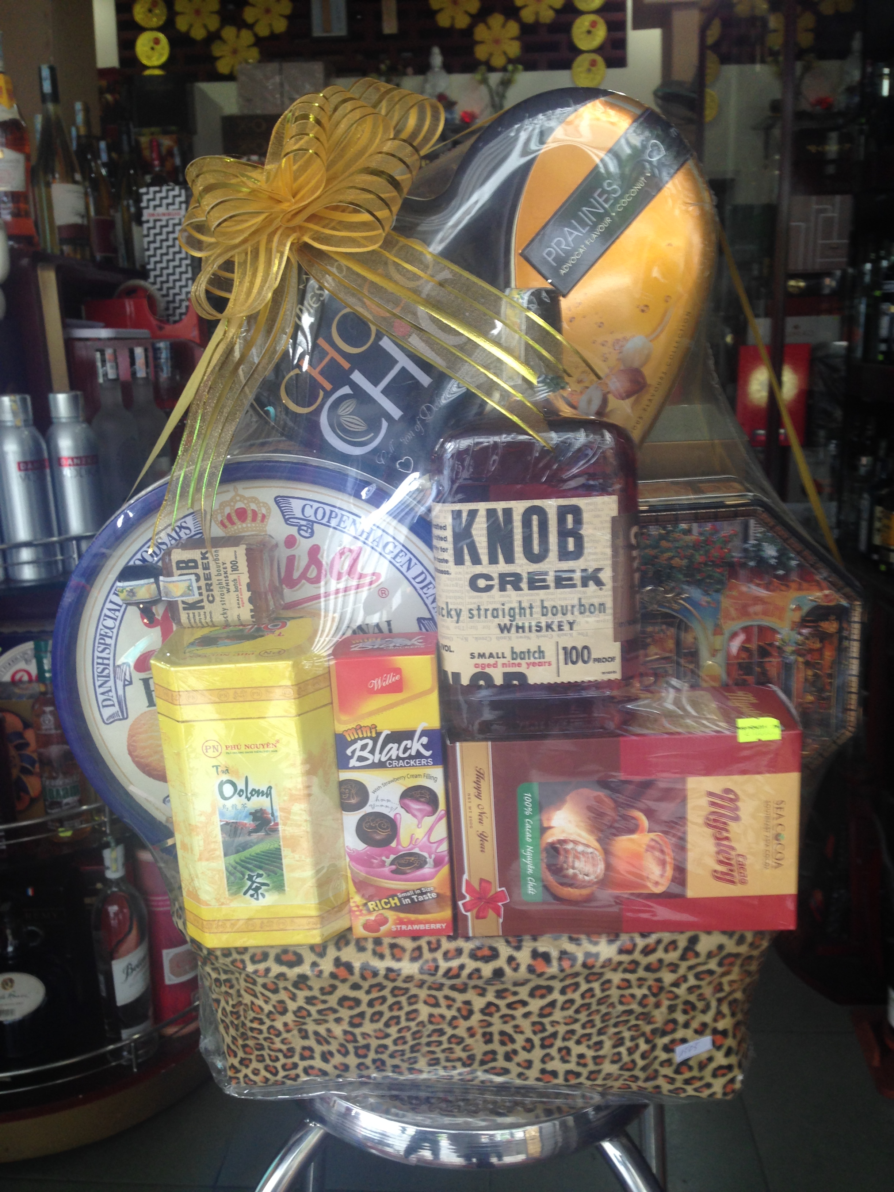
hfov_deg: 42.9
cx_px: 447
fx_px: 1136
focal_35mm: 33
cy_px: 596
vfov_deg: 55.4
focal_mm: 4.12
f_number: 2.4
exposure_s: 1/20
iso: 50
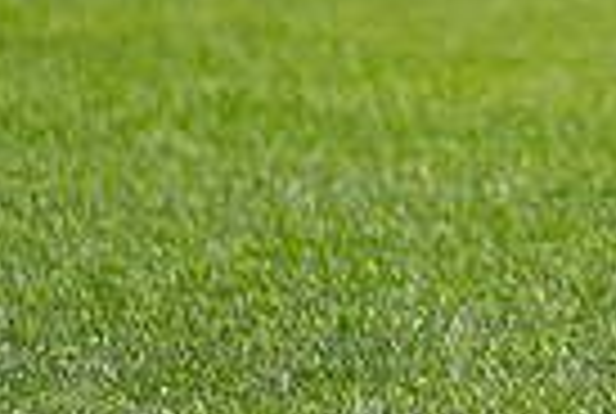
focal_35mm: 1195
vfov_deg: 1.2
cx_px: 1281
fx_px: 20492
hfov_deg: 1.7
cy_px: -151
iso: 400
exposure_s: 1/4000
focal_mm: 189
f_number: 2.8
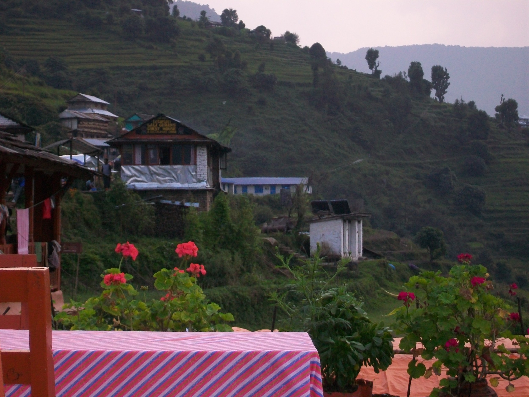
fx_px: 1467
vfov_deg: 15.4
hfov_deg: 20.4
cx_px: 264
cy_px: 198
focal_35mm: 96
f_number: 5.1
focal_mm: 17.1
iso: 160
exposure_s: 1/100
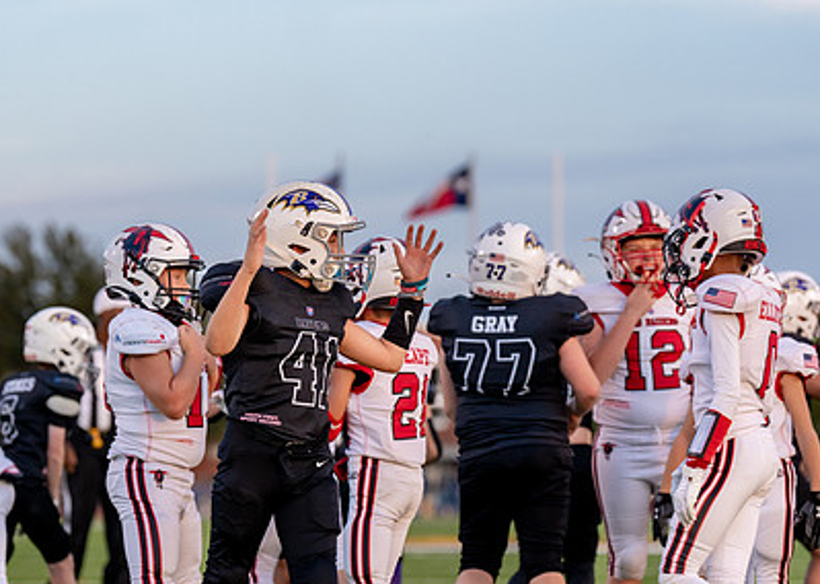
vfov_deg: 7.8
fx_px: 4257
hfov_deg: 11.0
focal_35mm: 183
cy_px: 393
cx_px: 302
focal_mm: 120
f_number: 2.8
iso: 800
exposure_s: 1/1250
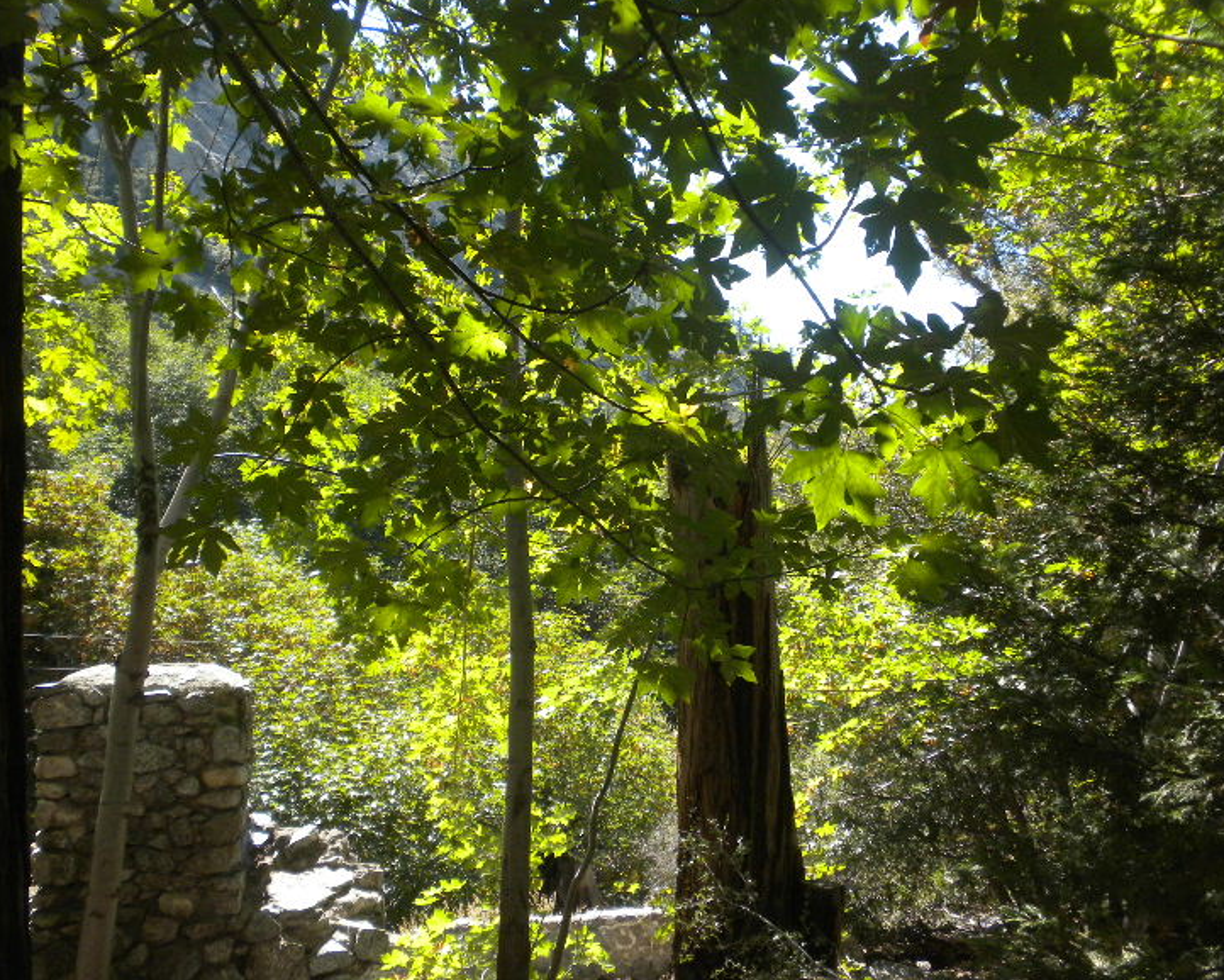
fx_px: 1413
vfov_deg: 38.2
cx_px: 644
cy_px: 486
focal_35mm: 39
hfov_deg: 46.8
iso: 227
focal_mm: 6.6
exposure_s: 1/487
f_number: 3.5
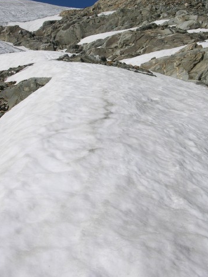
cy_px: 89
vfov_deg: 33.4
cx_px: 130
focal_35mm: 57
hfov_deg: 25.6
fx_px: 457
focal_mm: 8.9
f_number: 8
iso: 50
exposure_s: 1/380
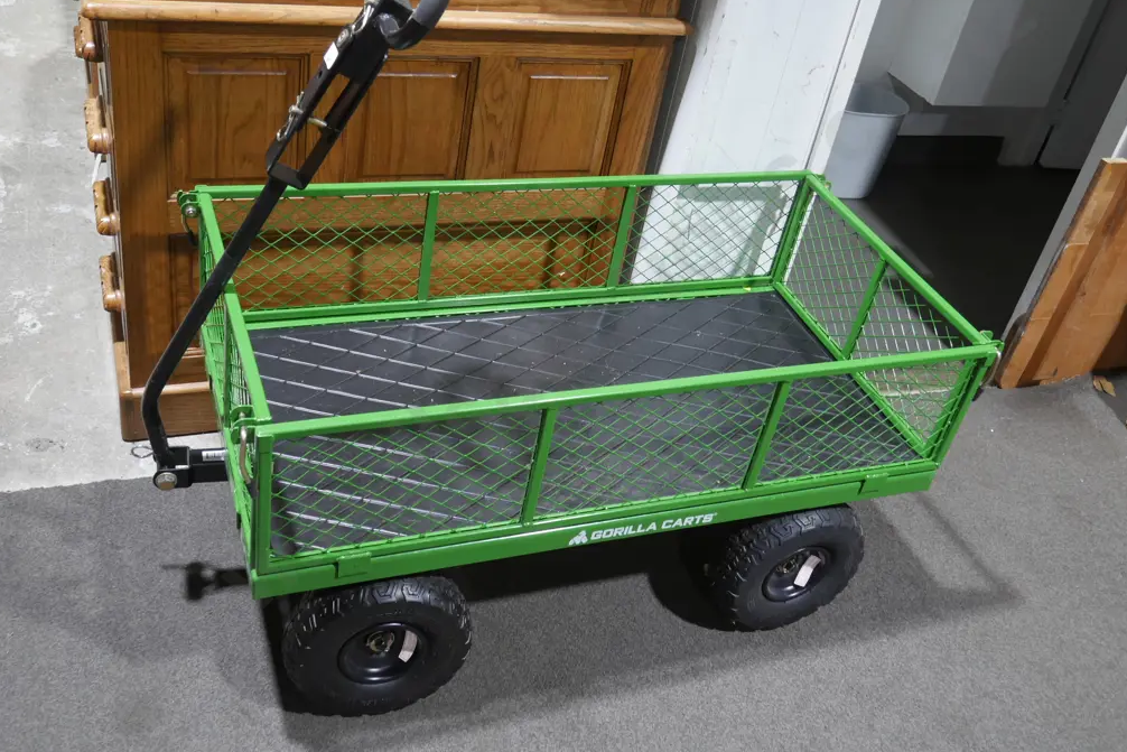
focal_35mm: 36
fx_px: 1127
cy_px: 349
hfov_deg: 53.1
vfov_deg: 36.9
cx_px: 565
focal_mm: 17
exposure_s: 1/60
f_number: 4
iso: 640
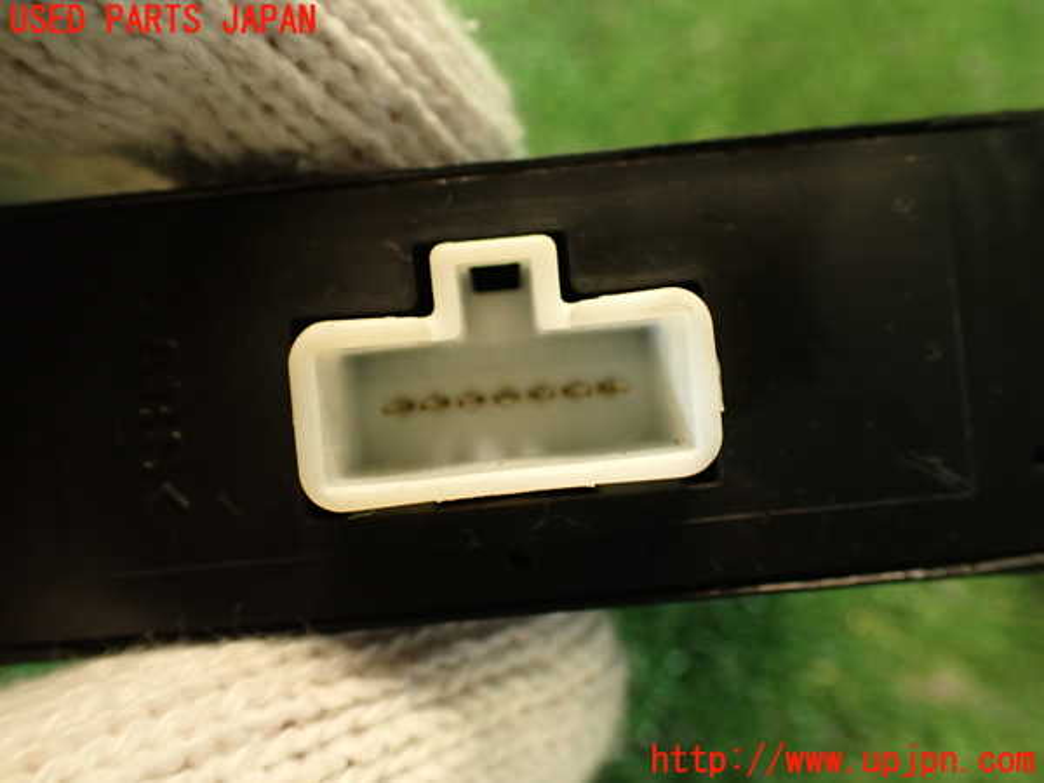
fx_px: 905
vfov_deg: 46.8
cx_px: 522
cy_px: 392
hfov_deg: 60.0
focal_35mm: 30
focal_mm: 5.4
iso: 250
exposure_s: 1/30
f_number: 2.3
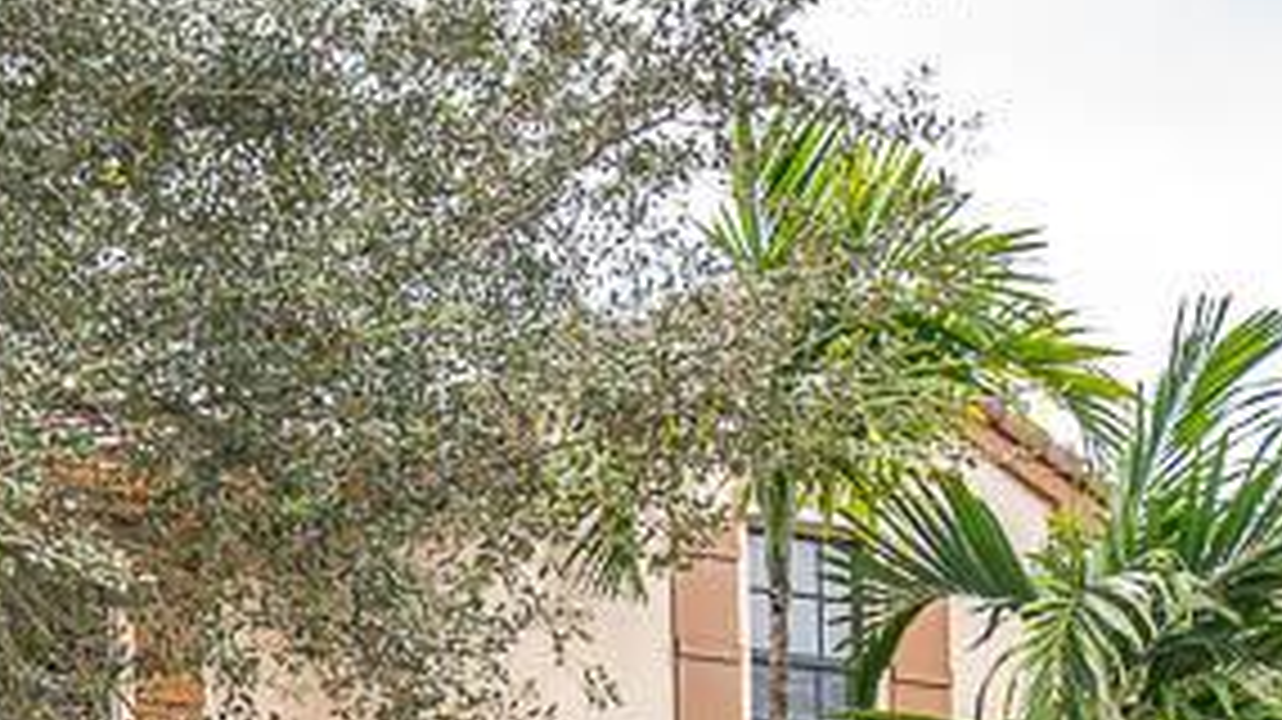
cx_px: -283
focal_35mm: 98
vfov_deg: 11.3
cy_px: 1377
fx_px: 3330
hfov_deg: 20.3
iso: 100
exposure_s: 1/400
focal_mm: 26
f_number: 2.8
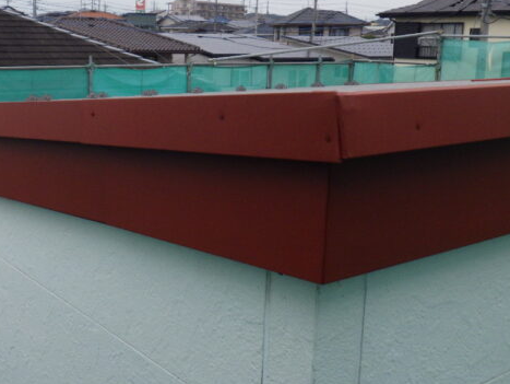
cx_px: 117
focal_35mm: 46
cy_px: 150
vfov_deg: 31.5
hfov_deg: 39.9
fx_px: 678
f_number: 4.2
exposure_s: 1/1250
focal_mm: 5
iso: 250
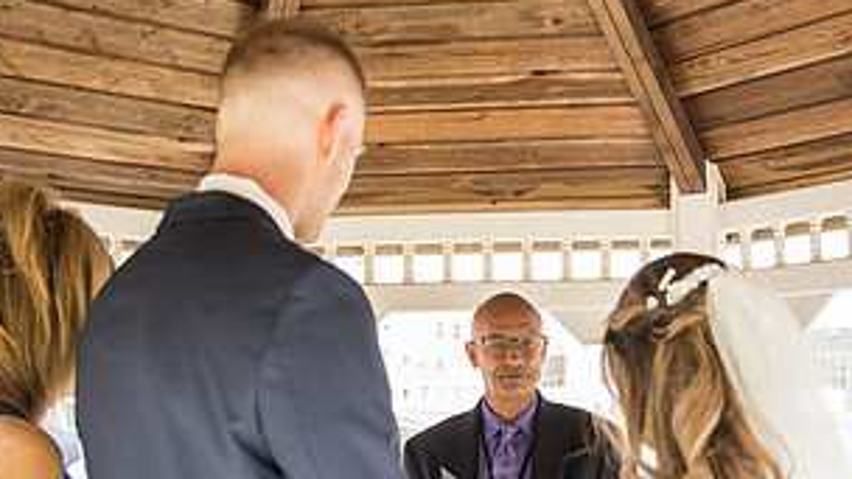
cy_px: 394
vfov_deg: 21.2
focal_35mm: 56
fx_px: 1265
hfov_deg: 37.2
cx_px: 434
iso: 100
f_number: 2.8
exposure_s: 1/125
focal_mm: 28
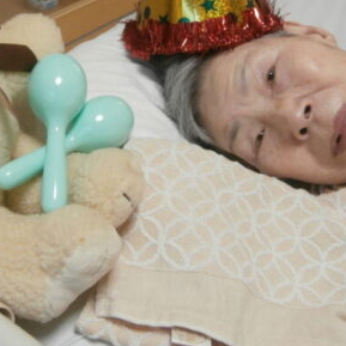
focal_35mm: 44
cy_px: 101
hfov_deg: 38.1
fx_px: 498
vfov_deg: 37.7
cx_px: 133
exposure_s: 1/30
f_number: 3
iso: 200
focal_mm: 4.2
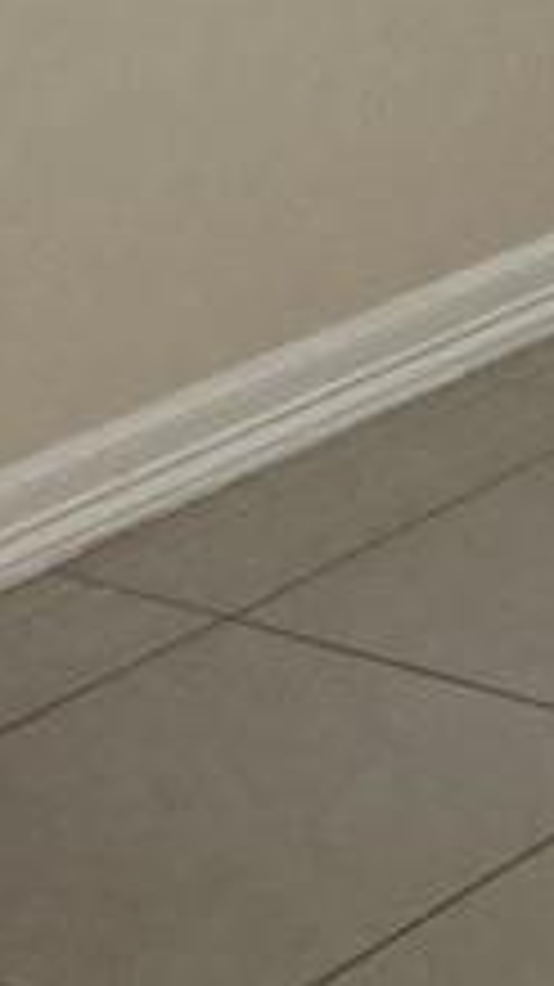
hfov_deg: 7.3
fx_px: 3870
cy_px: -666
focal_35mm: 148
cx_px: 1653
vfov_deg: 13.4
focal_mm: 3
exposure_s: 1/40
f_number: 1.8
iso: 250
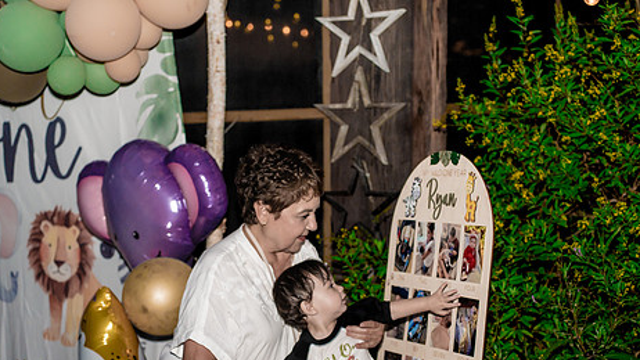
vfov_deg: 15.3
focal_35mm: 79
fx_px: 1341
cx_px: 295
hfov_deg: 26.8
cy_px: 257
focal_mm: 60
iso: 2000
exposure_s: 1/250
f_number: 2.8
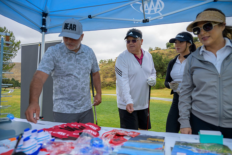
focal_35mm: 24
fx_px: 155
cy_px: 78
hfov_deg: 73.7
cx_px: 116
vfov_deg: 53.2
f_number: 4
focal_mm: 24
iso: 800
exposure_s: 1/2500
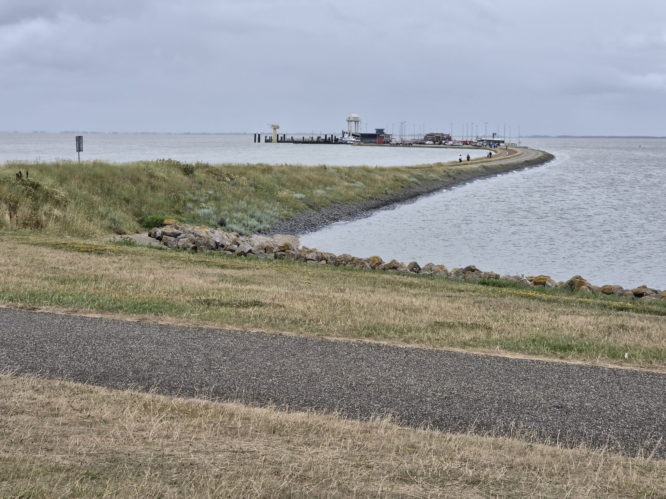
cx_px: 333
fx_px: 1328
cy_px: 250
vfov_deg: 21.3
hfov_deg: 28.2
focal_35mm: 69
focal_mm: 7
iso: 25
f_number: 2.4
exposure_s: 1/998
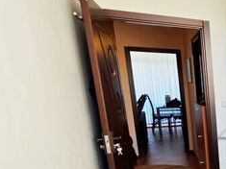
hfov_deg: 31.9
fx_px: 254
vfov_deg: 35.3
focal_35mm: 39
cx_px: 314
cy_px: 142
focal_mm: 2.2
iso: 40
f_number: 1.9
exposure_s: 1/100
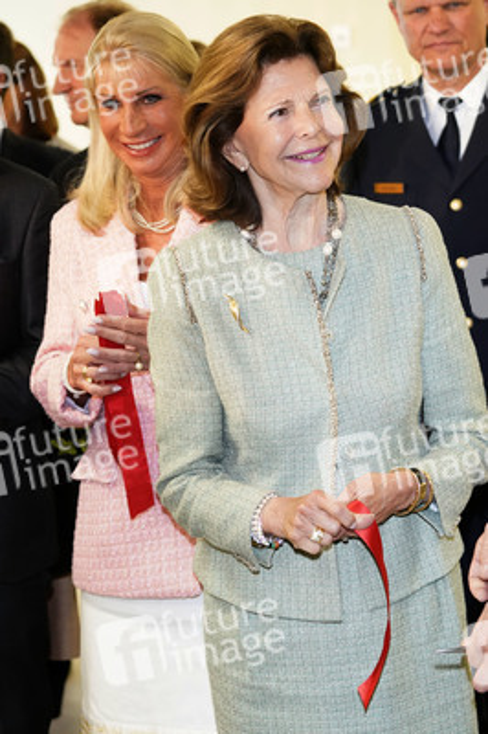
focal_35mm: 74
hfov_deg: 18.4
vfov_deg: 27.4
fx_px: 1507
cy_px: 367
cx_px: 244
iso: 6400
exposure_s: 1/250
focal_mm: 74
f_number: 4
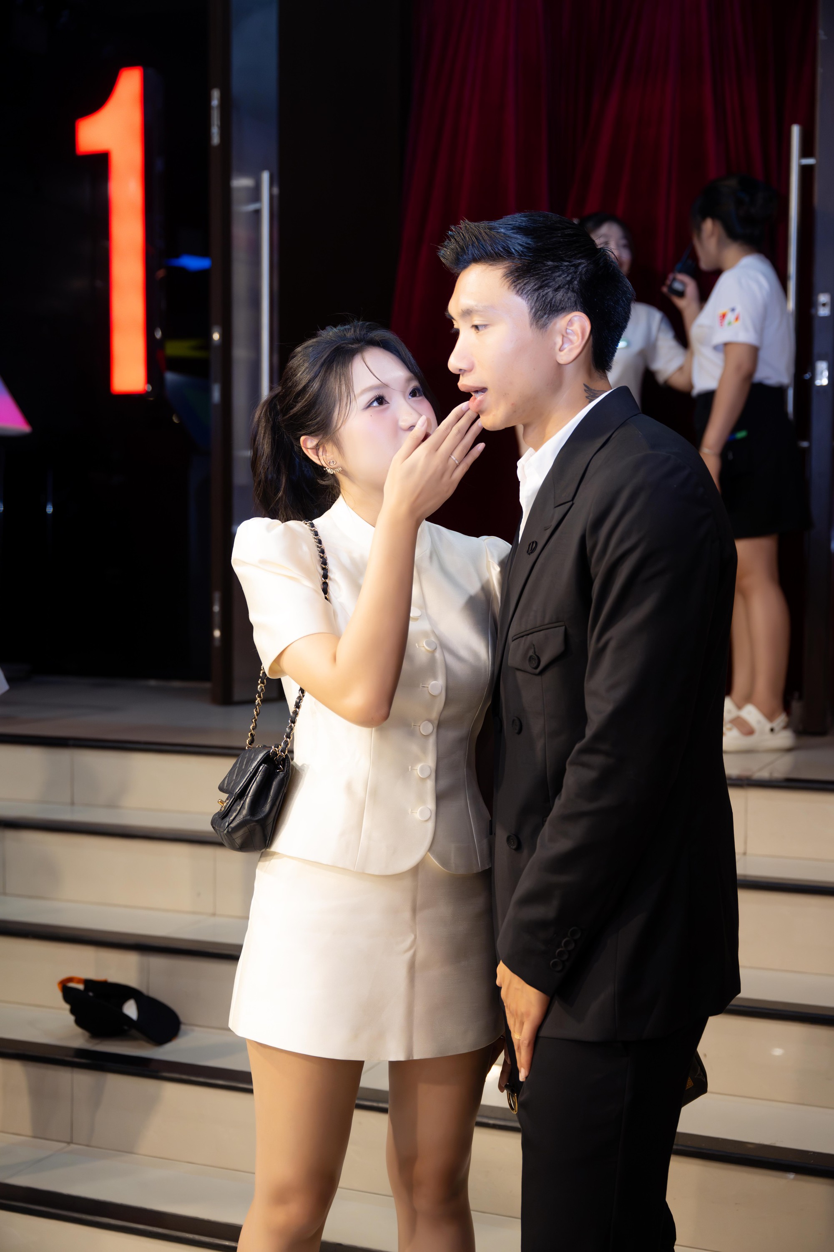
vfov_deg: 41.1
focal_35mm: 48
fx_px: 1668
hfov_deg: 28.1
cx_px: 417
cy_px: 626
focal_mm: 48
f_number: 3.5
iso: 2000
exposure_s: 1/250
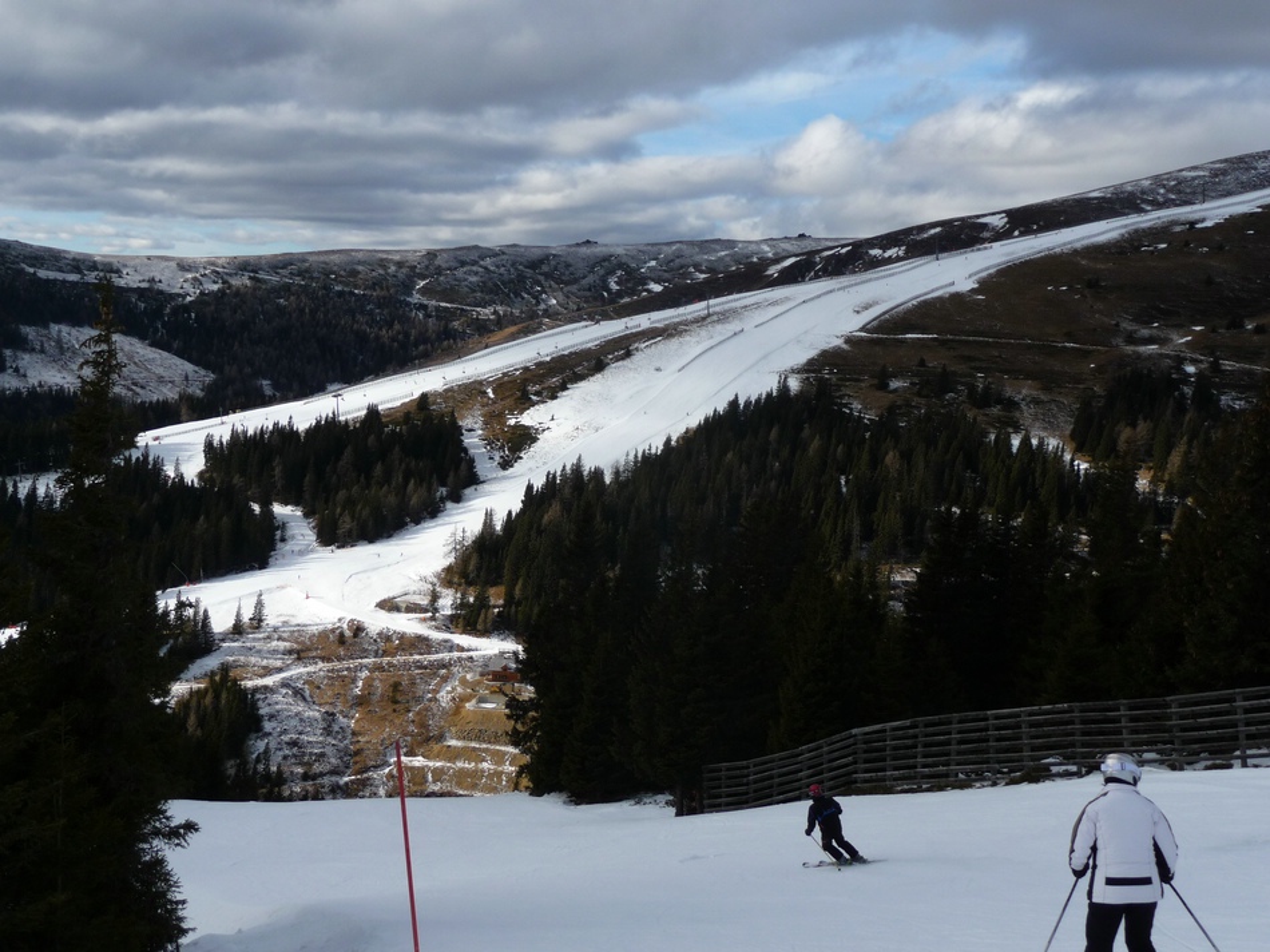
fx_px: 1834
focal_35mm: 50
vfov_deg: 29.1
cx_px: 635
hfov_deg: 38.2
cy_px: 476
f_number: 4.2
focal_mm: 8.5
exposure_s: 1/800
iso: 100
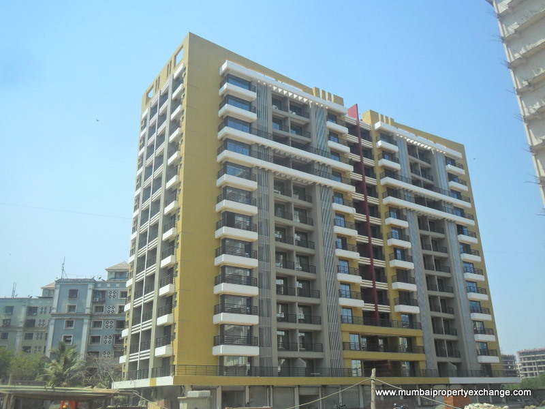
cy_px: 204
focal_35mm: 32
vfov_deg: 44.2
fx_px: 504
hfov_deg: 56.8
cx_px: 272
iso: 100
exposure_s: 1/1000
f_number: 3.7
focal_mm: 5.7
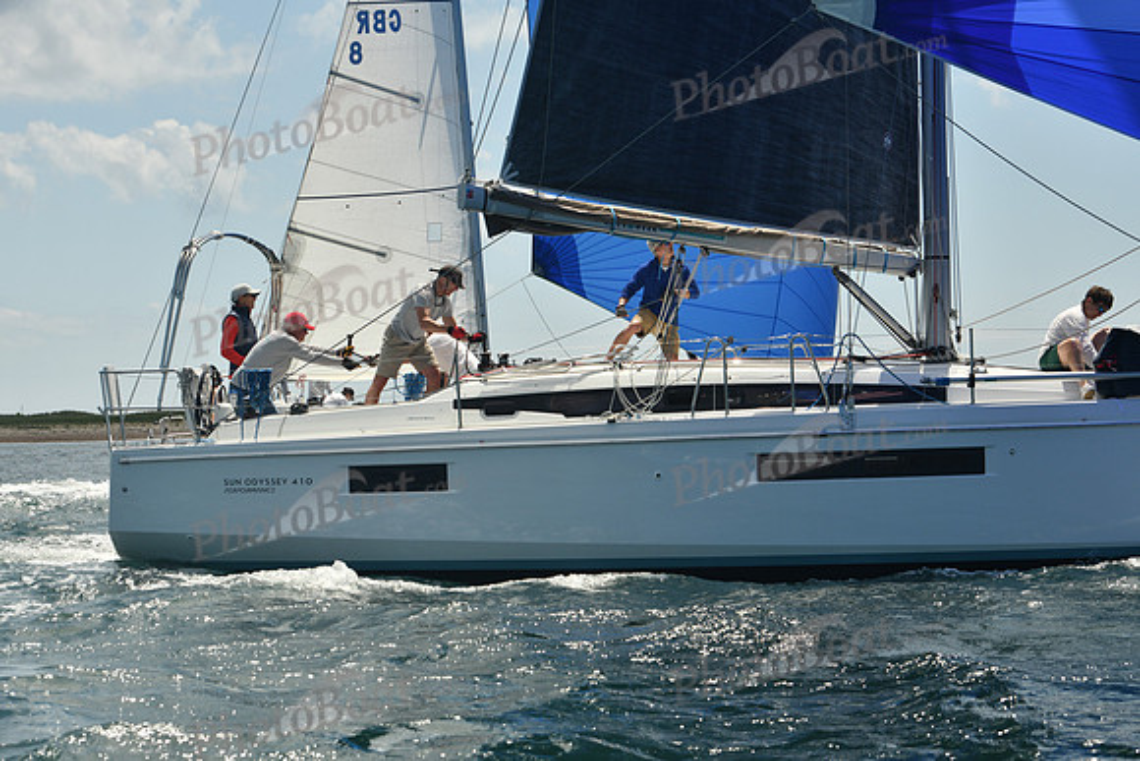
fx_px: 2217
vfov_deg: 19.5
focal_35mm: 70
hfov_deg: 28.8
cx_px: 570
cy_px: 380
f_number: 8
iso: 320
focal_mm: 70
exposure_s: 1/640
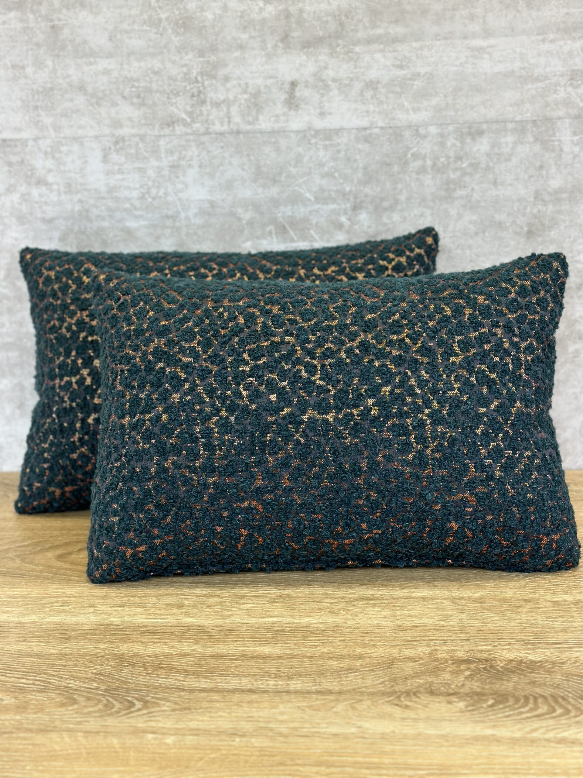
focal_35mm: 48
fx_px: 1078
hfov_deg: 30.3
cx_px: 292
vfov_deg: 39.7
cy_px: 389
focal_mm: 6.86
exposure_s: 1/120
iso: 100
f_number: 1.78
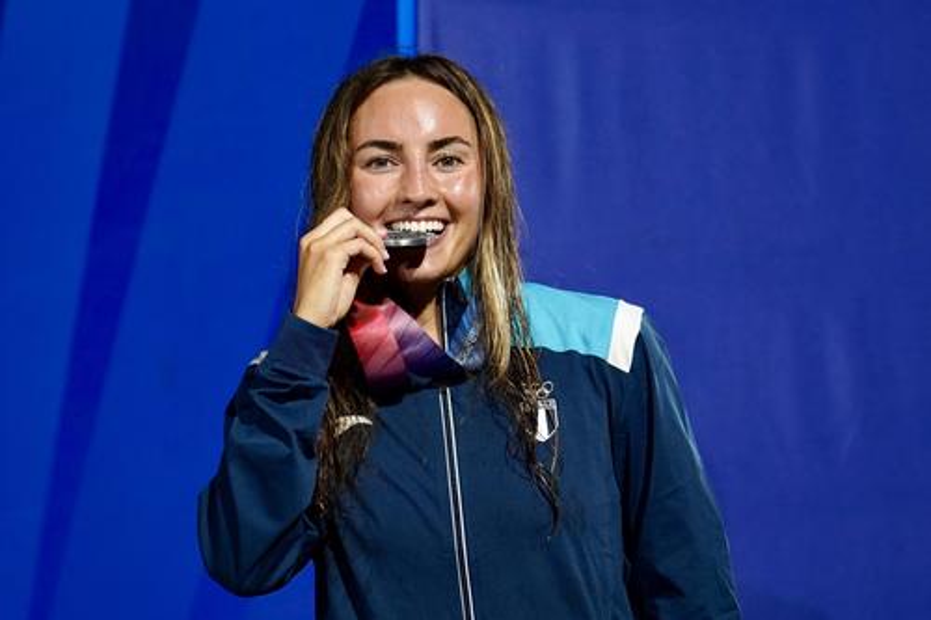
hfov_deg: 19.5
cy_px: 310
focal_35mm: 105
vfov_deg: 13.0
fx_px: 2714
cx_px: 466
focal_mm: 70
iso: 1000
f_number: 2.8
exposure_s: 1/640
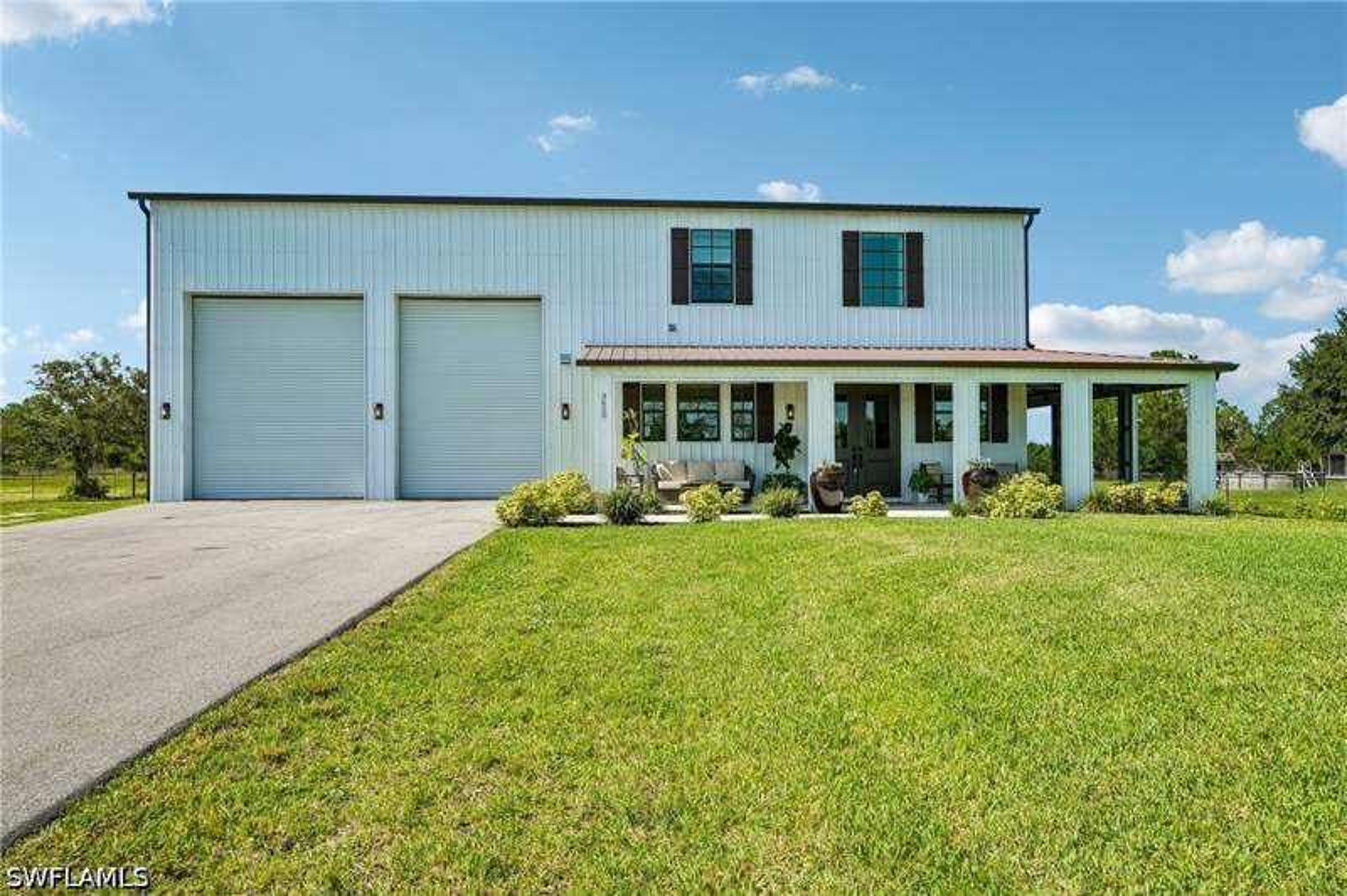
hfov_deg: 79.9
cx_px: 674
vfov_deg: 58.3
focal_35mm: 22
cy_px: 448
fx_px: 804
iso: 400
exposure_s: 1/1250
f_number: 8
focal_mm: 21.5
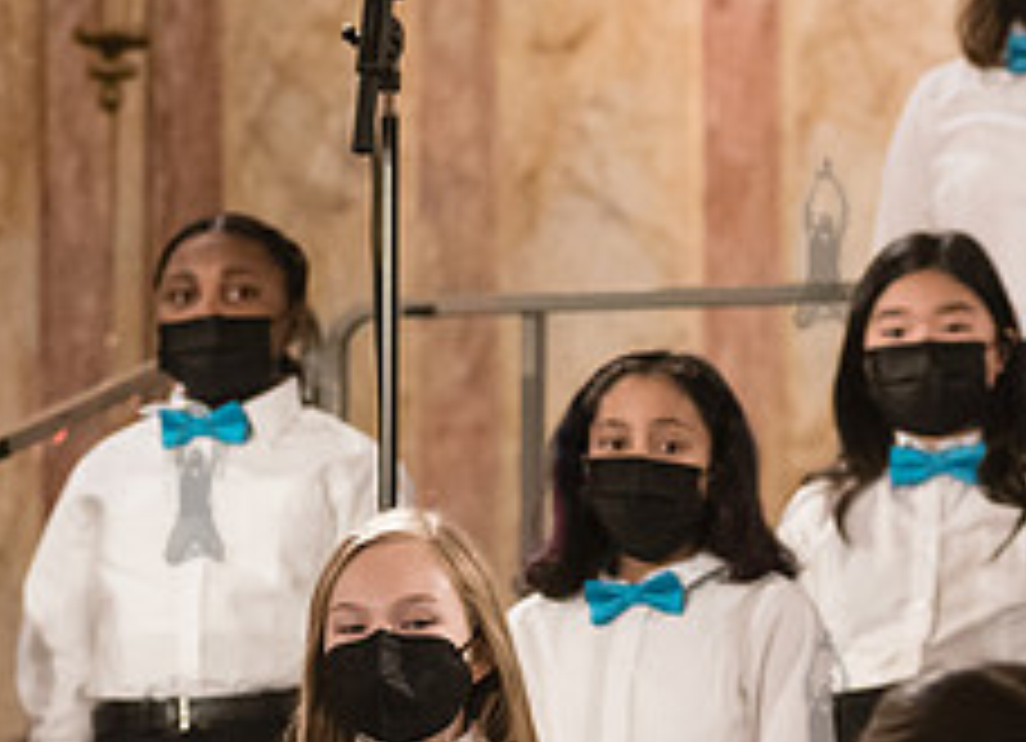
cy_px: 889
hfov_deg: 5.6
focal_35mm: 357
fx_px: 10449
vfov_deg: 4.1
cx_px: 447
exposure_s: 1/200
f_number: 4
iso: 4000
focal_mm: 112
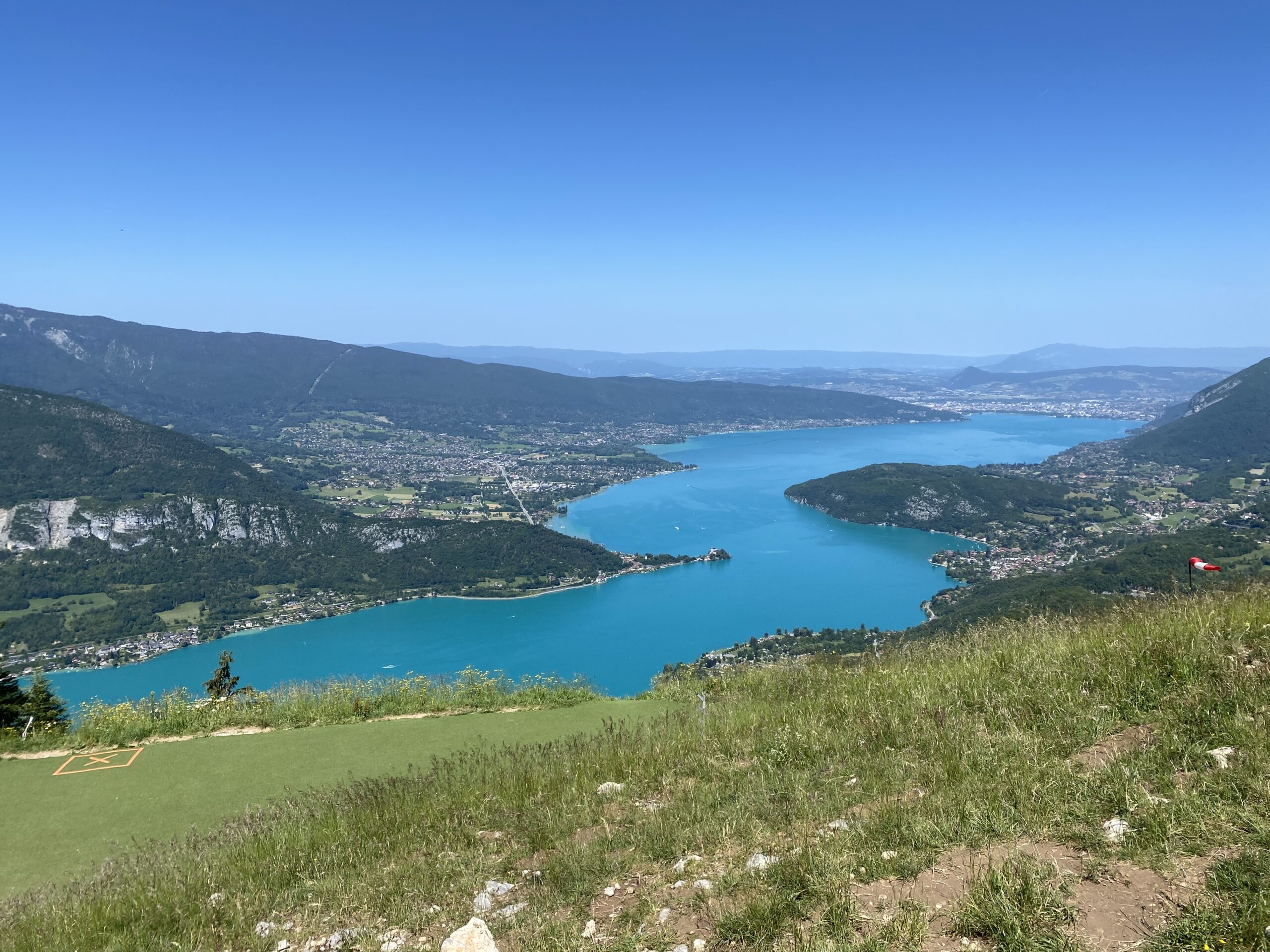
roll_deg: -0.4
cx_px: 635
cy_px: 476
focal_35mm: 26
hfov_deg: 67.3
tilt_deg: -7.8
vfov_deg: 53.1
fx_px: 954
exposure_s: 1/3205
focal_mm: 4.25
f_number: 1.8
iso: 32
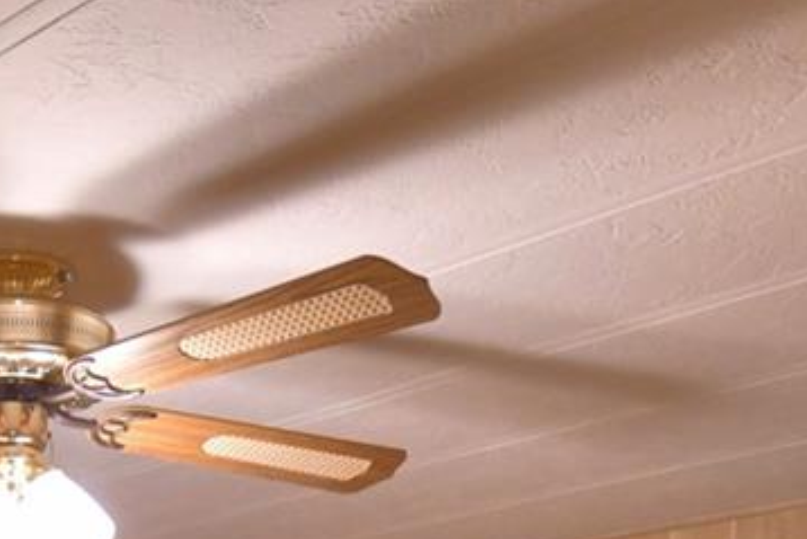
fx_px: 1502
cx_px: 16
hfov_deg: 28.4
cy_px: 979
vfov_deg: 16.8
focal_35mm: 67
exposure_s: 1/30
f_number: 4.5
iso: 500
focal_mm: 10
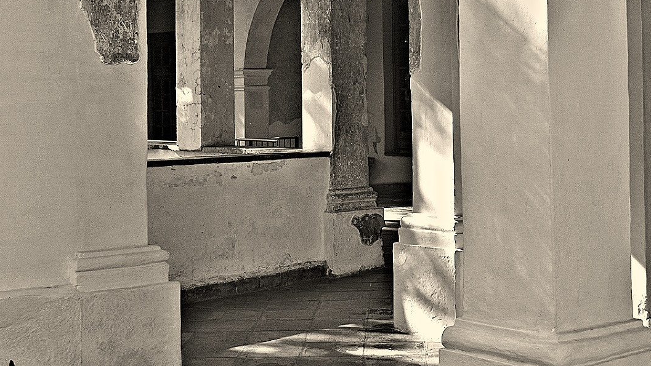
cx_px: 324
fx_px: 1312
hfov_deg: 27.9
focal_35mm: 76
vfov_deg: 15.8
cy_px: 63
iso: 400
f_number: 4.8
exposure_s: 1/500
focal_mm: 32
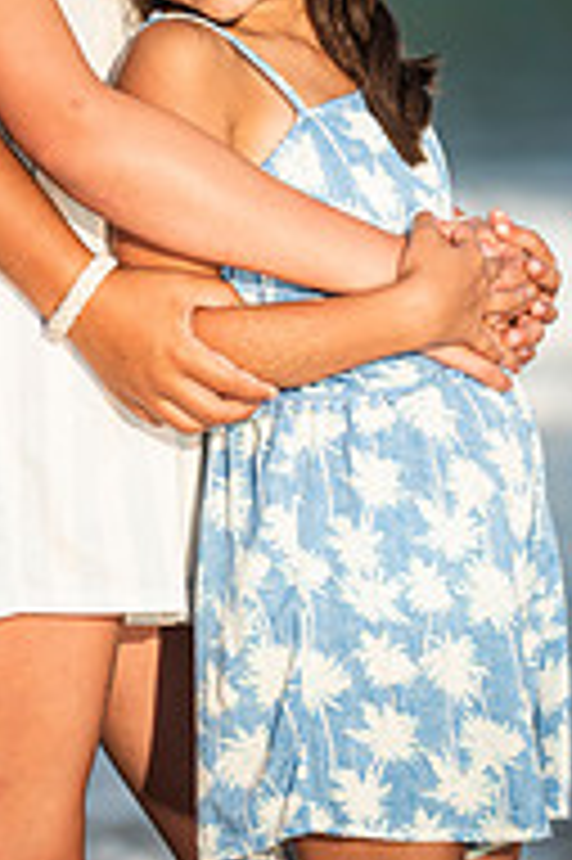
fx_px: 7306
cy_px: -108
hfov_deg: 4.5
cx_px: -50
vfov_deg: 6.7
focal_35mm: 306
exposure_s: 1/4000
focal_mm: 130
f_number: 3.2
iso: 250
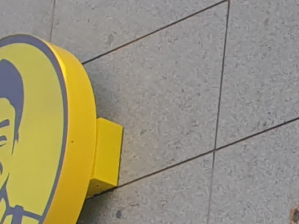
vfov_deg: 6.8
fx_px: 1728
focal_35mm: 200
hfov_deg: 8.0
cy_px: 618
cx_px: 1003
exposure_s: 1/1266
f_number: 2.4
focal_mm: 4.3
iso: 50
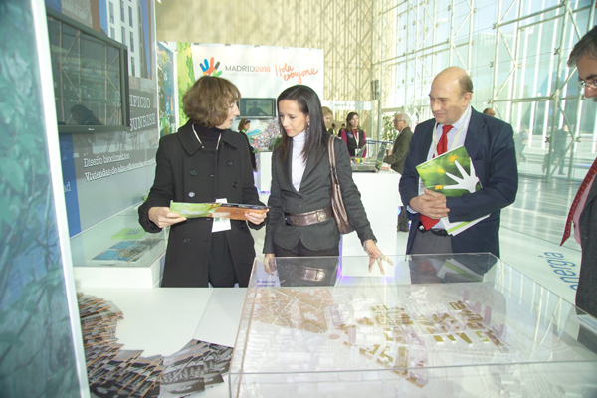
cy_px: 199
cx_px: 298
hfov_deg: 73.7
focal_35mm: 24
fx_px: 398
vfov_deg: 53.1
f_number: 5.6
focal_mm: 24
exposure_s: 1/90
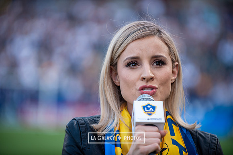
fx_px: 1100
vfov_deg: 8.1
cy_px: 78
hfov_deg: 12.1
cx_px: 116
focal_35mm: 170
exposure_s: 1/400
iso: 250
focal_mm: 170
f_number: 2.8
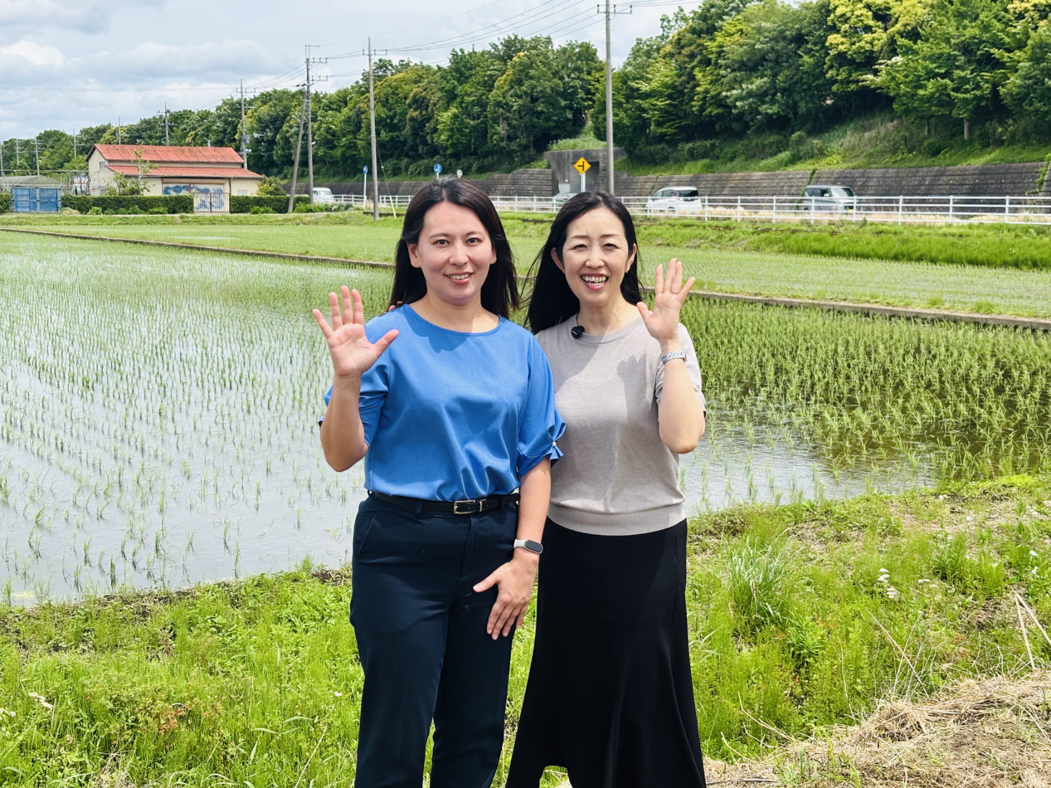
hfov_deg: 36.8
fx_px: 1579
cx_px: 526
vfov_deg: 28.0
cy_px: 394
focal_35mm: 52
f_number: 1.6
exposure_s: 1/2062
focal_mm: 6
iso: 40
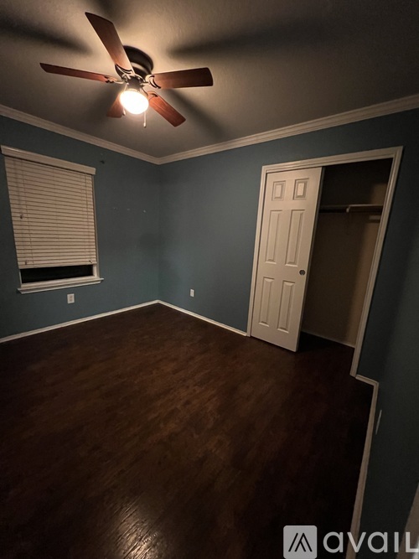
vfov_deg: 106.2
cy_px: 280
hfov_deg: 89.9
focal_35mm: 13
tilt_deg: -12.3
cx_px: 210
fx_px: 210
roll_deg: -2.2
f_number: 1.8
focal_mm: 1.57
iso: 1250
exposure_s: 1/30
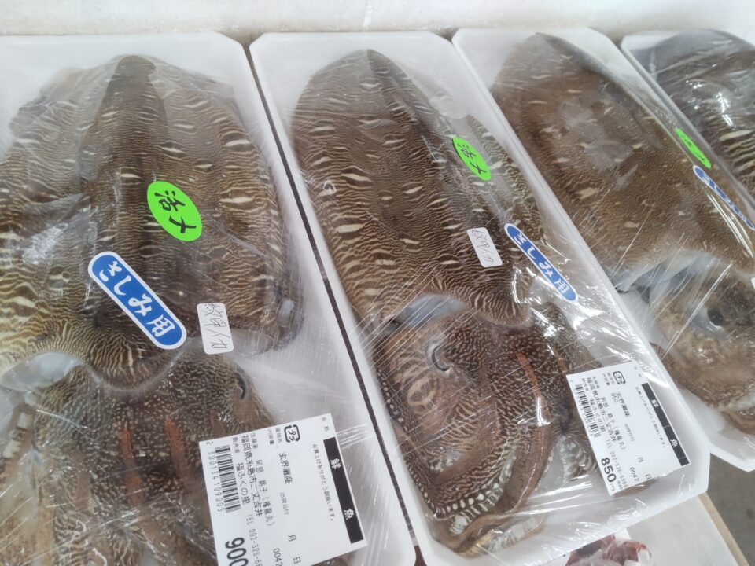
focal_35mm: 24
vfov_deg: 56.8
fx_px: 523
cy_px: 283
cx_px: 378
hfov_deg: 71.6
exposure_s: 1/60
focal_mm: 3.43
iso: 221
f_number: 2
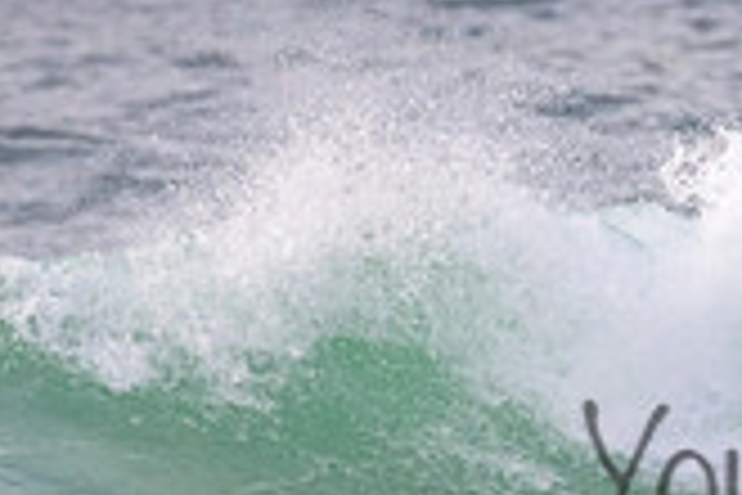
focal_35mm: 2113
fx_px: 43548
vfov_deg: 0.7
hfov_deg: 1.0
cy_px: 432
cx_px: 1043
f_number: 5.6
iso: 560
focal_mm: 400
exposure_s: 1/2500
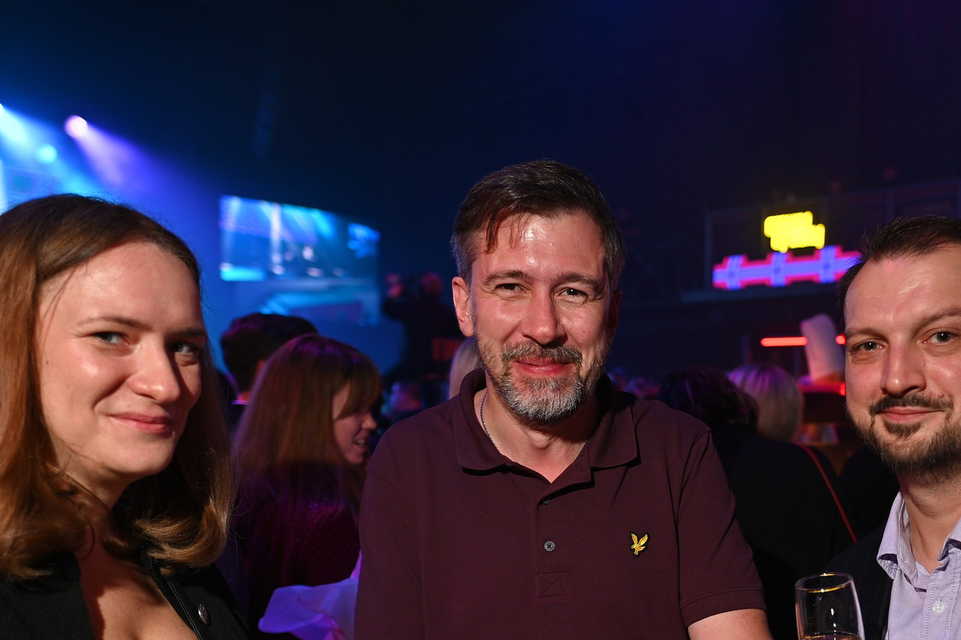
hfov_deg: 47.3
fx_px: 1067
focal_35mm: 40
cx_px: 680
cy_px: 513
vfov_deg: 32.4
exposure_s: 1/100
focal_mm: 20
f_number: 2.2
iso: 125
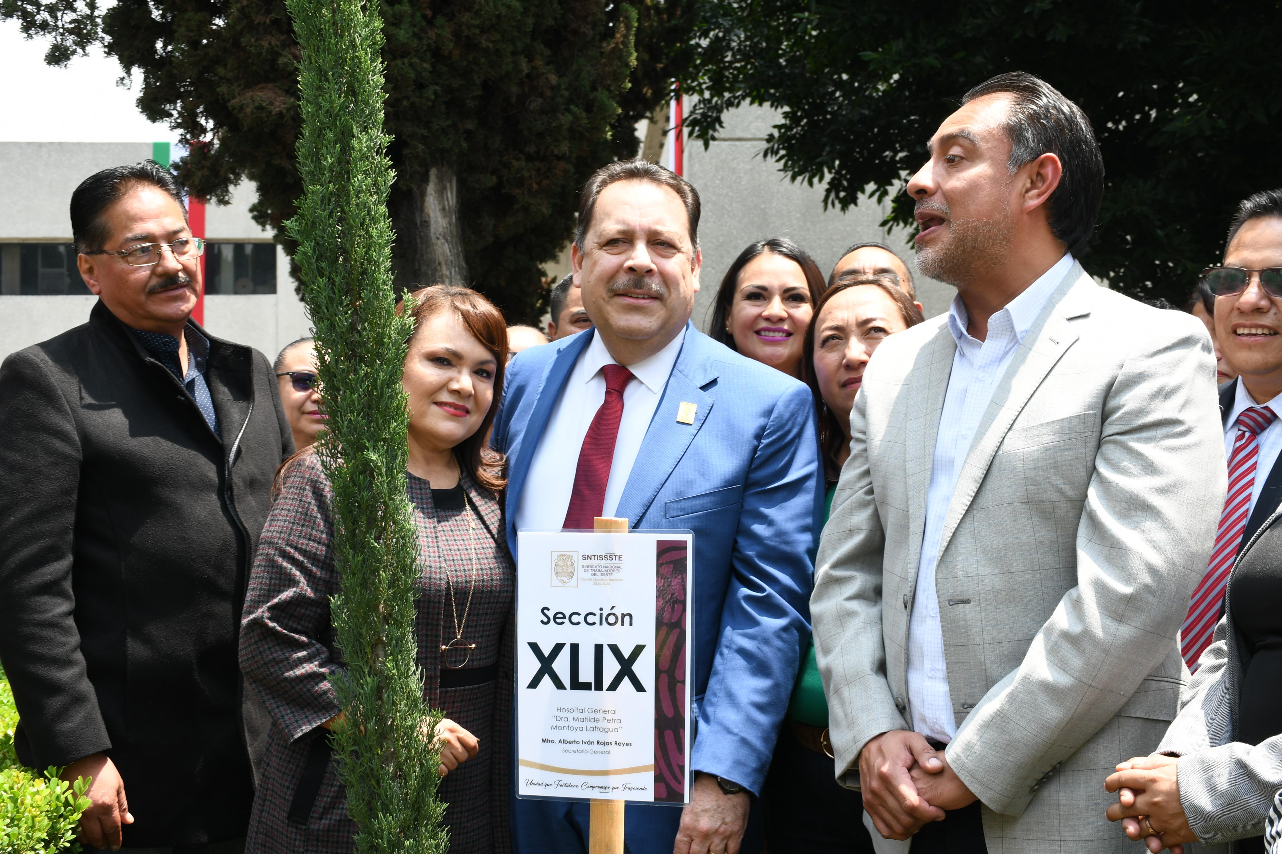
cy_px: 427
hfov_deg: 41.1
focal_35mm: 48
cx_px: 641
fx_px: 1709
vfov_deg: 28.1
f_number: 8
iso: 160
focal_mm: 32
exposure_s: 1/100
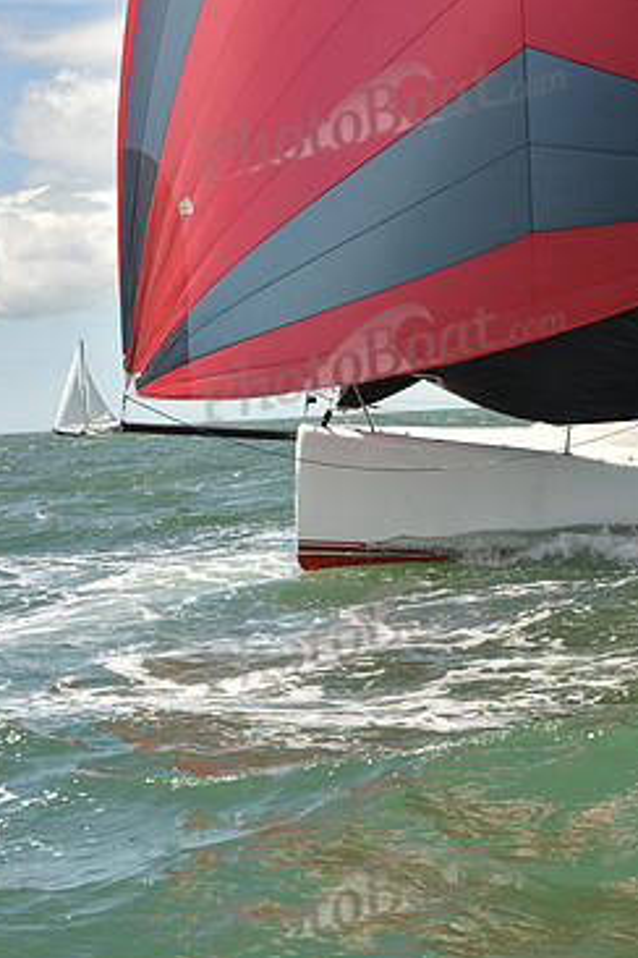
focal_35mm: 111
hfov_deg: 12.1
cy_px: 457
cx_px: 703
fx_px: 2951
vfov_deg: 18.4
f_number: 9
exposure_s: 1/800
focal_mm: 70
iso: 320
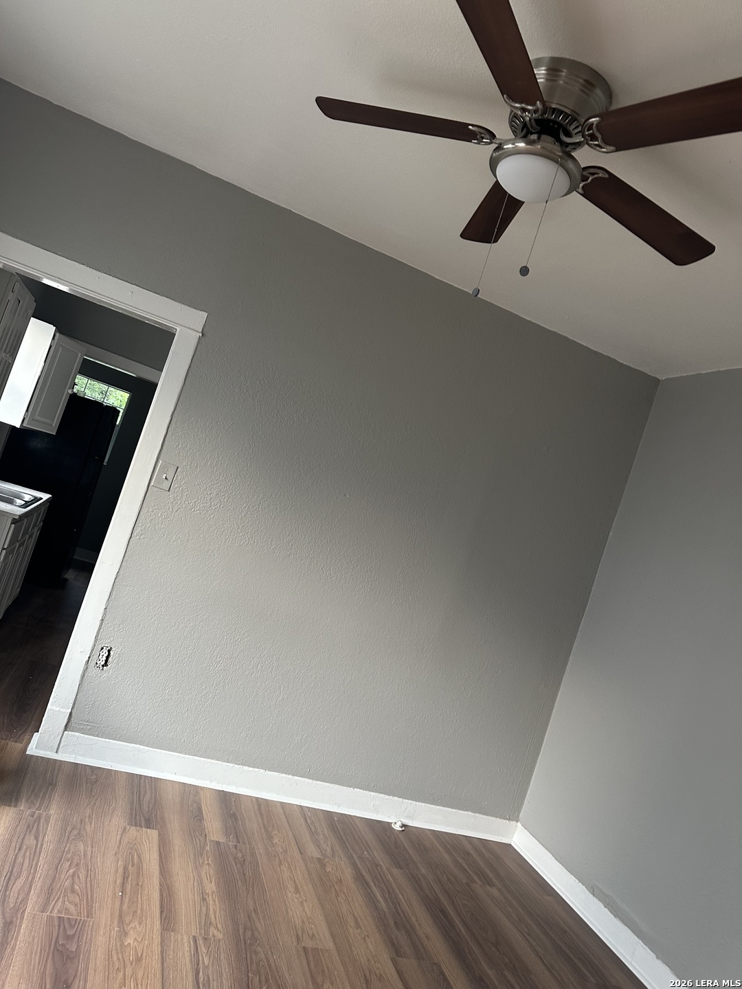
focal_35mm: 24
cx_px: 371
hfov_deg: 56.8
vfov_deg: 71.6
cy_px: 494
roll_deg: -18.0
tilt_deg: +1.2
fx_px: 686
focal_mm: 6.86
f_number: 1.78
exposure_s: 1/60
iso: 250
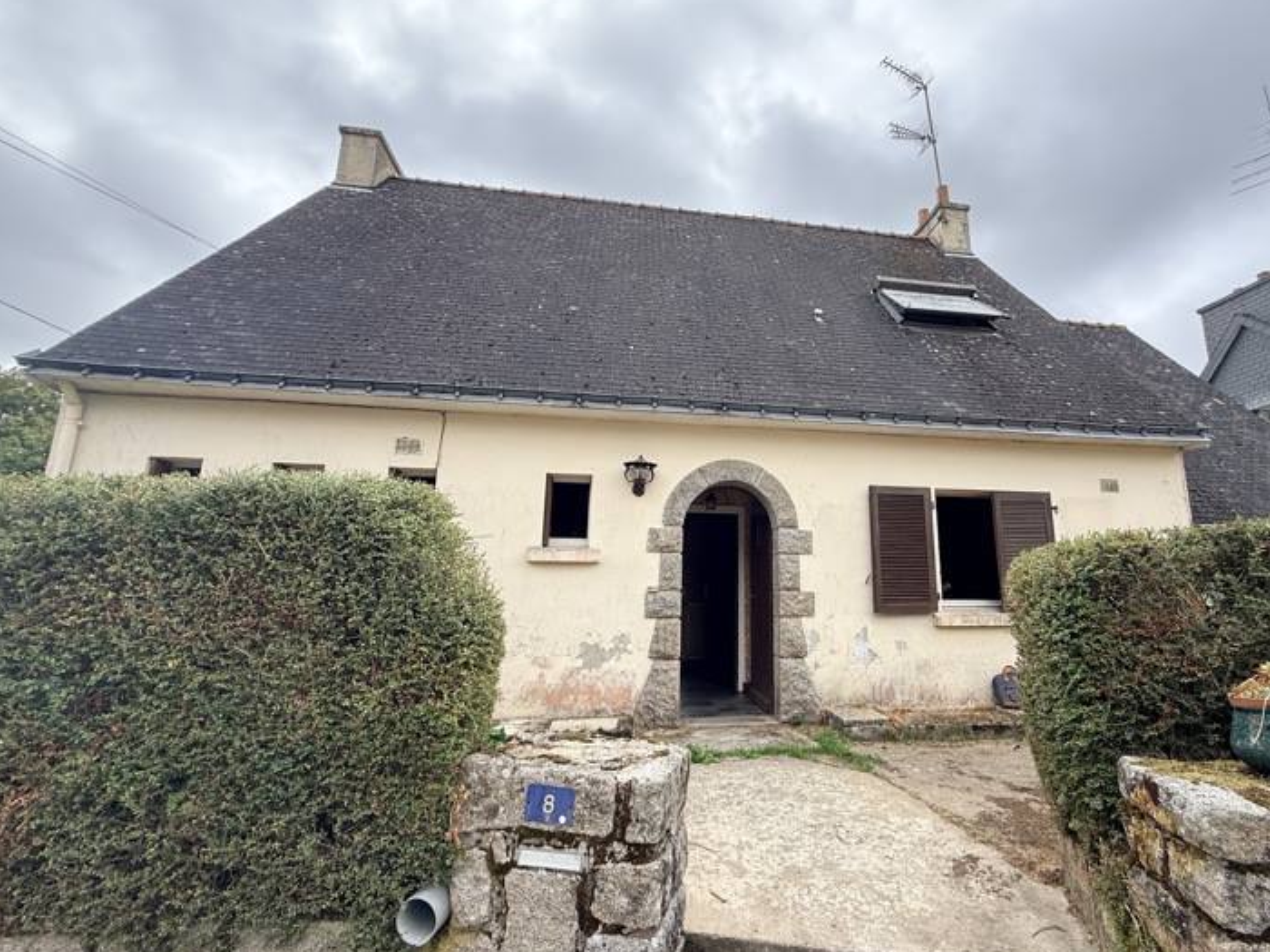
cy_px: 475
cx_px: 720
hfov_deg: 93.9
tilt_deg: +11.2
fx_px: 587
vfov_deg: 78.1
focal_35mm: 16
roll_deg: -0.4
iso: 50
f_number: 2.2
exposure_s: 1/535
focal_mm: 2.22
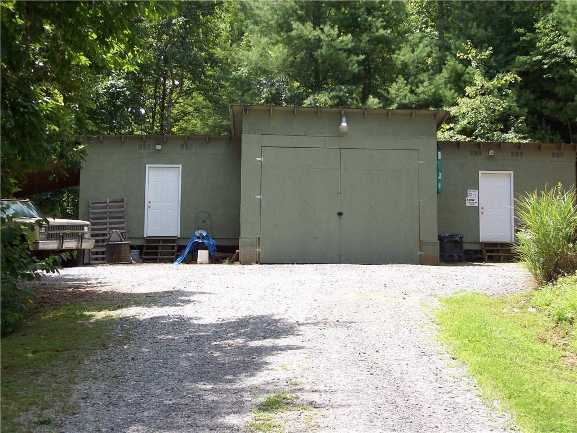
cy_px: 216
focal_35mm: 56
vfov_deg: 26.1
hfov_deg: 34.3
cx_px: 288
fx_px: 933
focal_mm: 9.4
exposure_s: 1/406
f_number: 3.4
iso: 80
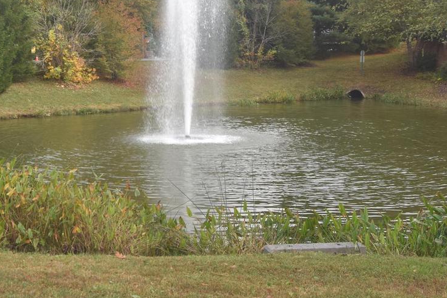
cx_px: 72
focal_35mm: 56
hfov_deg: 34.3
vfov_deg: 24.0
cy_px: 90
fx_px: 695
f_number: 6.3
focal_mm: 19
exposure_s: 1/160
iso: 100
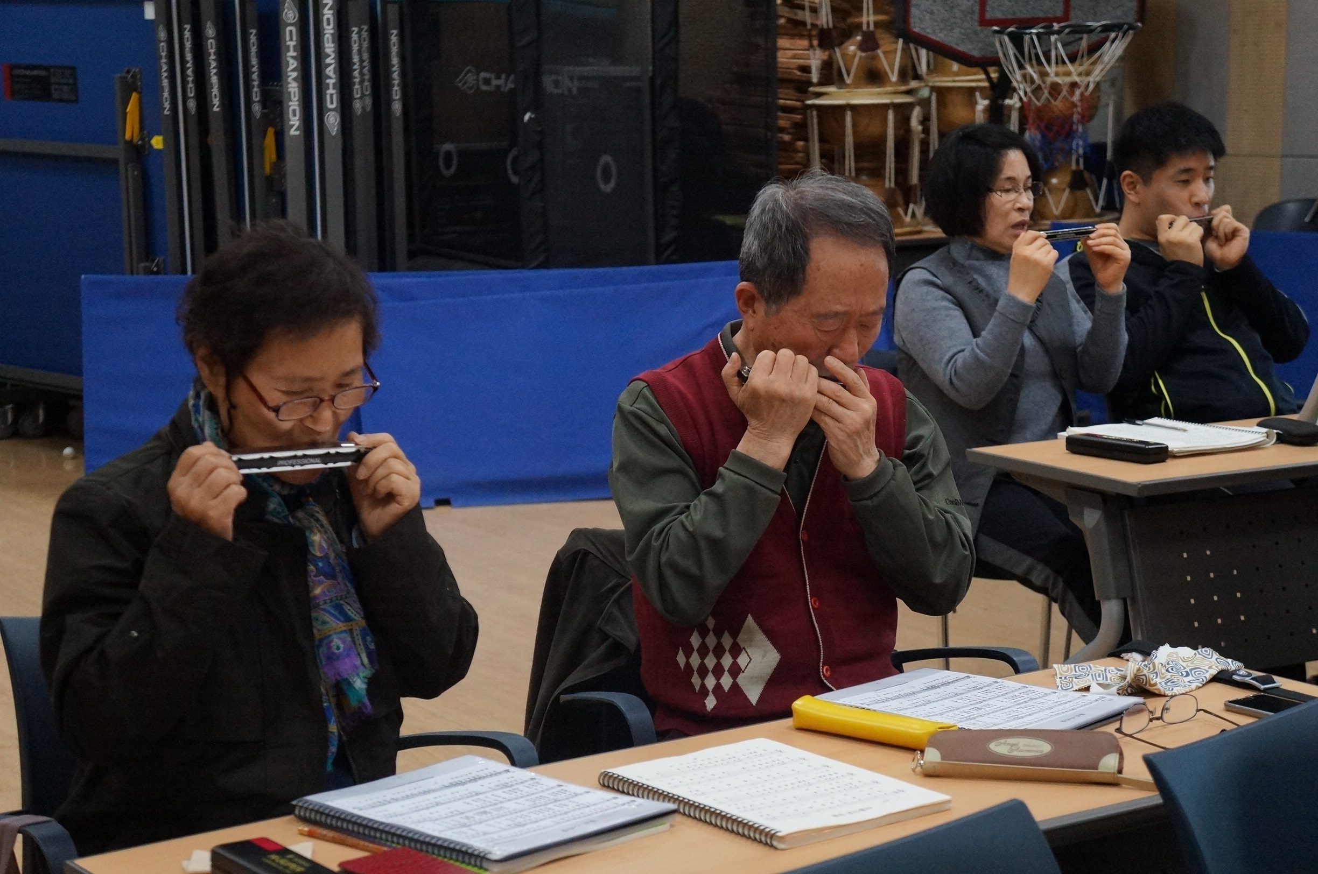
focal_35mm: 74
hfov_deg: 27.6
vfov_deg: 18.5
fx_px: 2687
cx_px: 659
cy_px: 437
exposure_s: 1/250
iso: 3200
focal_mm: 49
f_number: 5
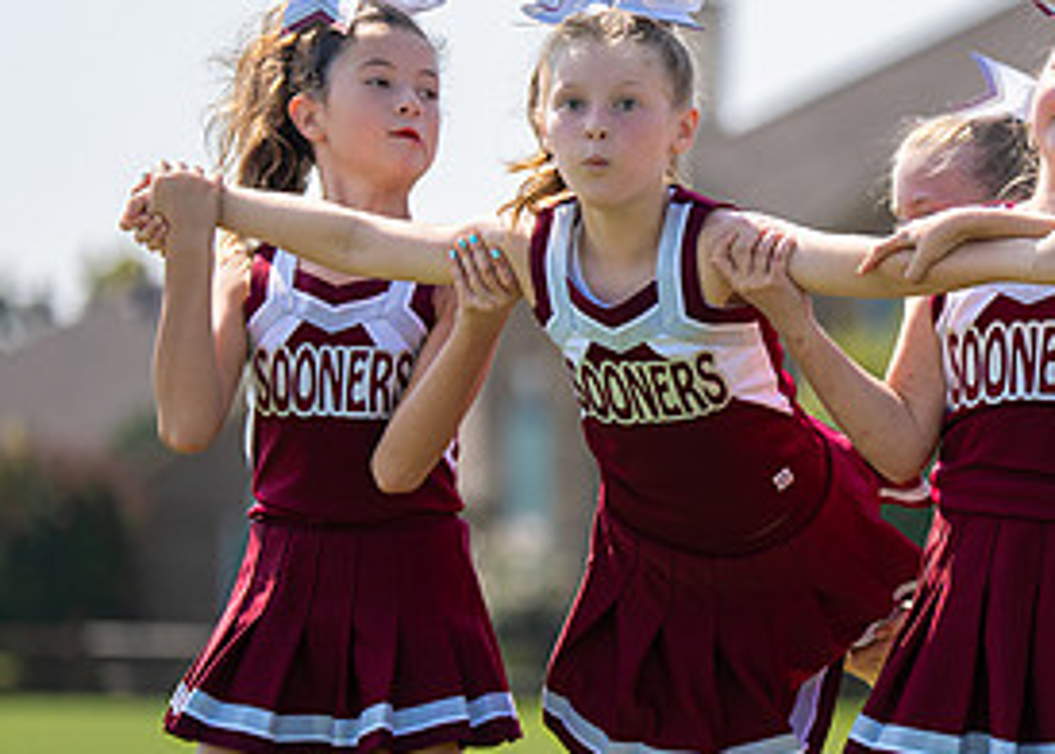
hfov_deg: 6.1
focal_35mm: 330
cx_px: 1169
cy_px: 414
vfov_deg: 4.4
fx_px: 9893
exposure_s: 1/2000
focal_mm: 133
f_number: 2.8
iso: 160
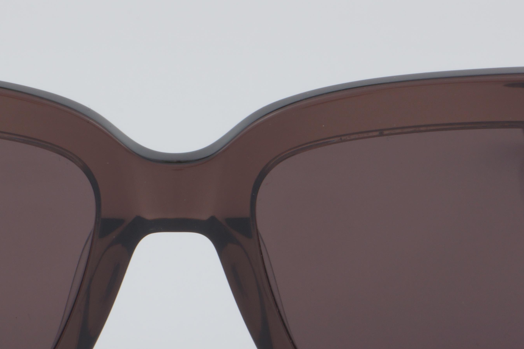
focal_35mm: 184
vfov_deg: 7.5
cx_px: 176
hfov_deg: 11.2
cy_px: 220
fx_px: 2679
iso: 100
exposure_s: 1/4
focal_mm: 55
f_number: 32
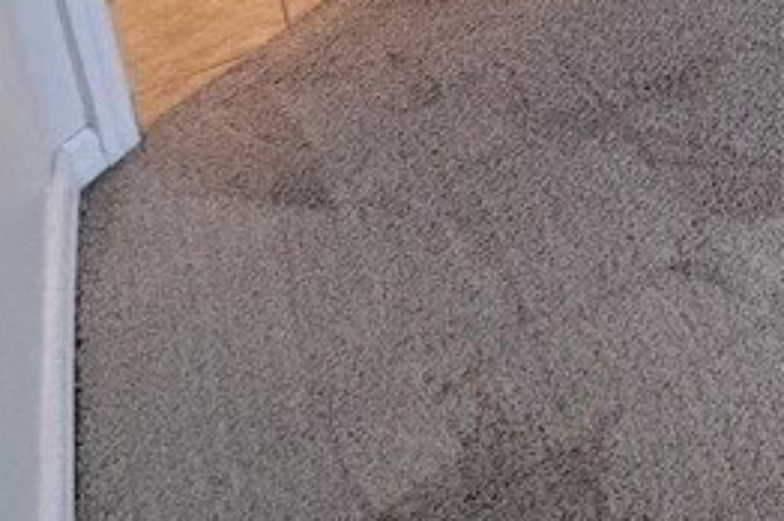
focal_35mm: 57
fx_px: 1240
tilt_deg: -12.2
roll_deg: -0.7
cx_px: 1466
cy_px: -521
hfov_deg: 21.0
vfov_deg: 17.2
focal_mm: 2.22
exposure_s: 1/120
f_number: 2.2
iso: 250
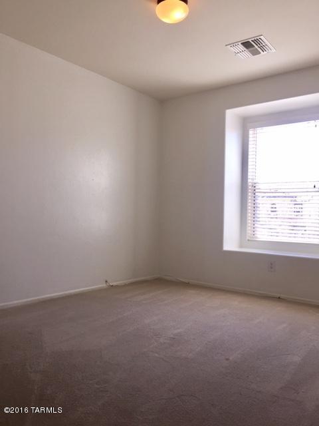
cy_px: 213
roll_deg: -0.9
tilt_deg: +2.4
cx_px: 160
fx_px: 356
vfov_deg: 61.7
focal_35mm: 29
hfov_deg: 48.2
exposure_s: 1/158
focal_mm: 4.15
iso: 32
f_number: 2.2
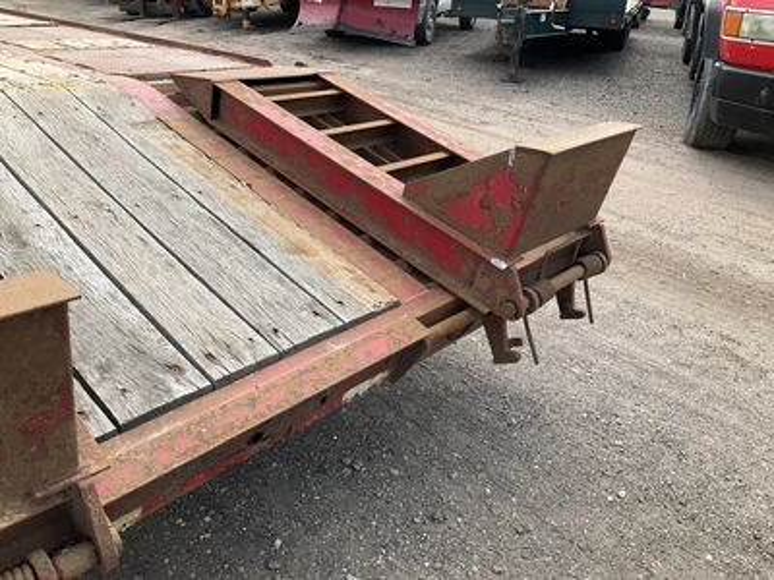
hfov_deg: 61.7
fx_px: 648
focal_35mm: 29
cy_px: 290
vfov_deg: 48.2
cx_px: 387
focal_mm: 3
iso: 25
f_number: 1.8
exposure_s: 1/599
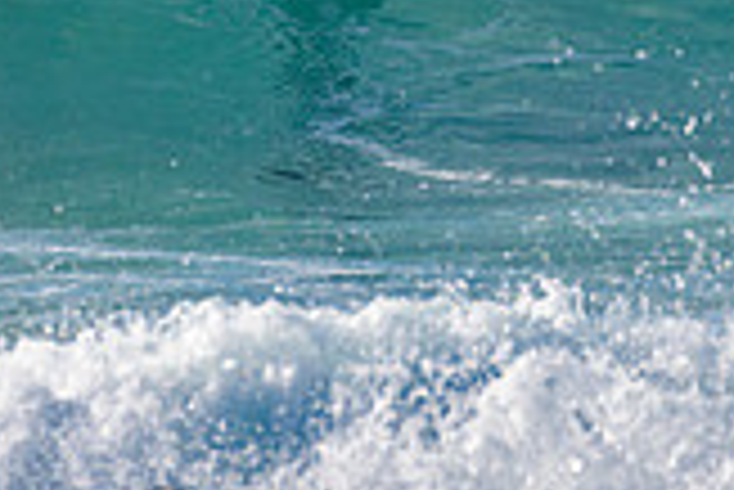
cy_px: -298
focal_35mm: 2176
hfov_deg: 0.9
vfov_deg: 0.6
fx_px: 44405
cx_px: 227
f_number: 5.6
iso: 180
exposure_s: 1/2000
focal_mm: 500
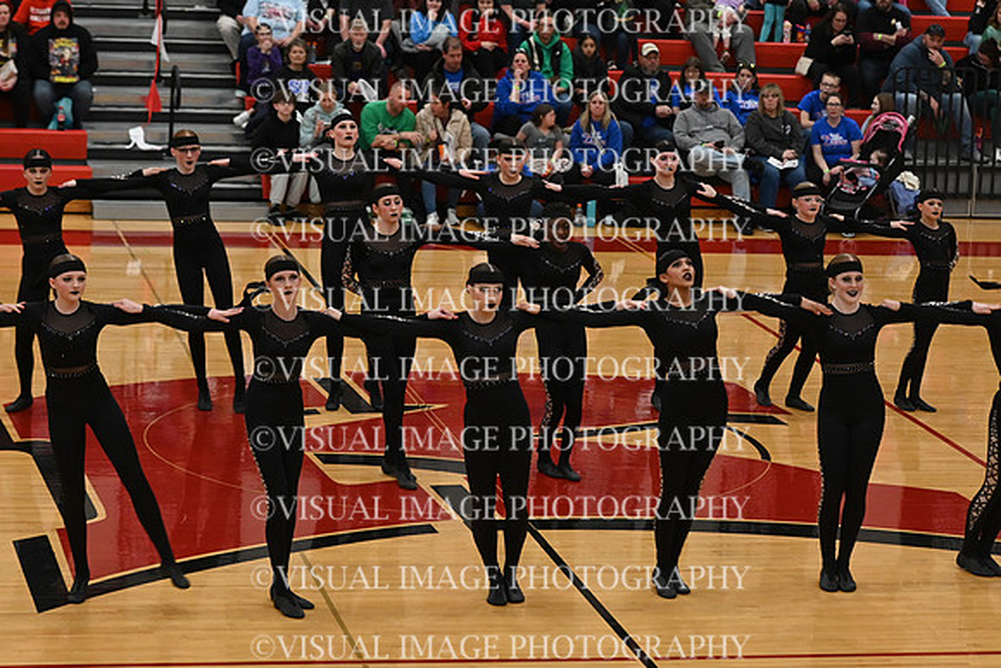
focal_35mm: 105
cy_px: 334
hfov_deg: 19.5
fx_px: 2920
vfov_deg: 13.0
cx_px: 500
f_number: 4
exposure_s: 1/400
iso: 3200
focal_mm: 70
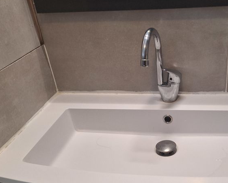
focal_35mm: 40
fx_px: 270
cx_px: 163
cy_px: 121
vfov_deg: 37.0
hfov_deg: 44.7
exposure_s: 1/40
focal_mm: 5.54
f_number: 1.8
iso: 125
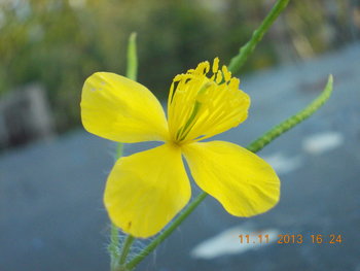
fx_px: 739
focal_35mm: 71
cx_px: 180
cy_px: 136
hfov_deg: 27.4
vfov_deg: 20.7
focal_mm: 10
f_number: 4.3
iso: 250
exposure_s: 1/500
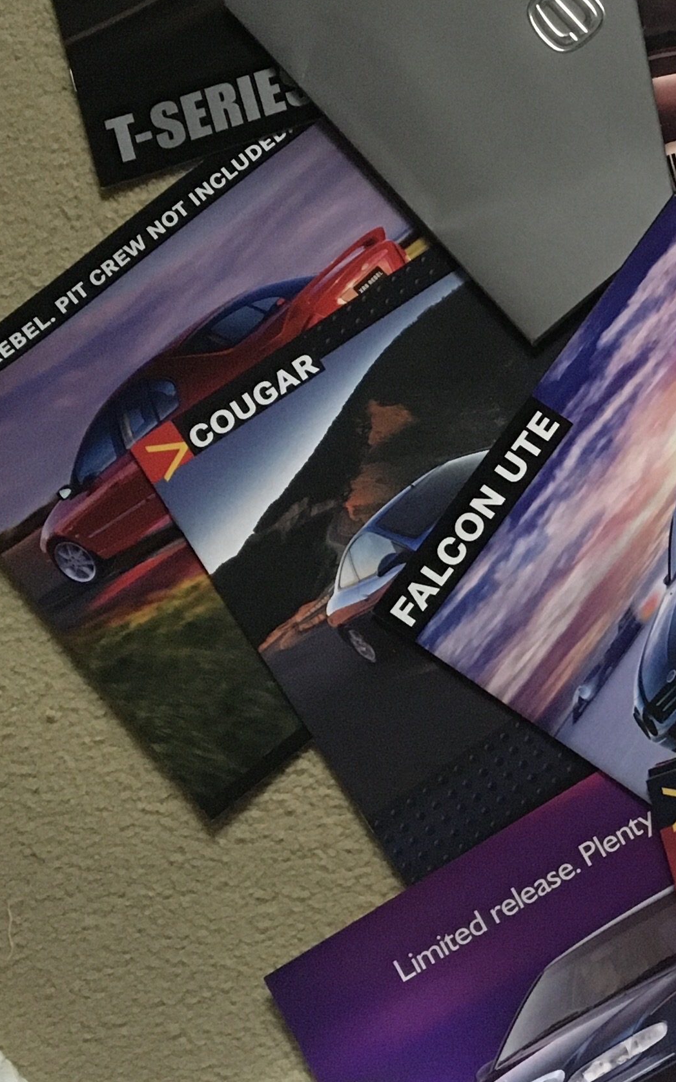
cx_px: 1174
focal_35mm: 74
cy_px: 353
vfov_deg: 27.7
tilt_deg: -75.4
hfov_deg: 15.4
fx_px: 2181
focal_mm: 4.15
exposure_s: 1/25
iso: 200
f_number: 2.2
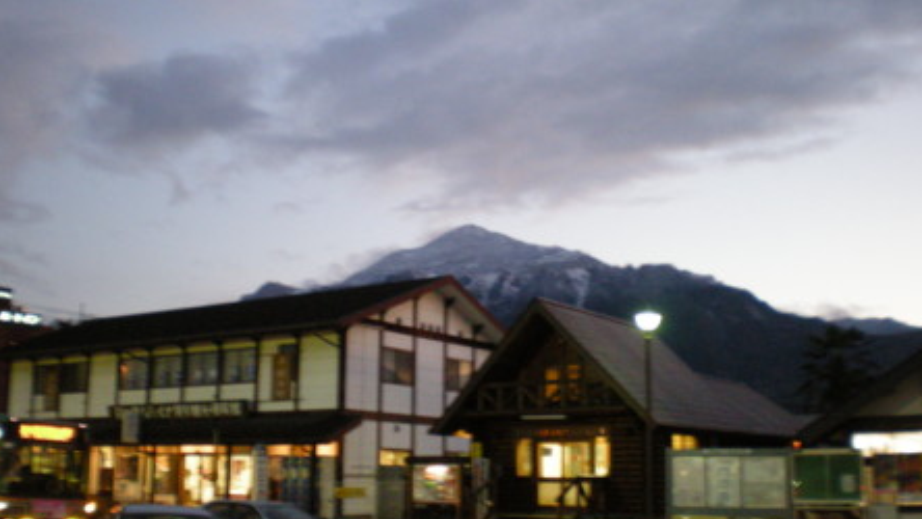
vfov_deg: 28.3
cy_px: 299
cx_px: 463
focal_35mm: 42
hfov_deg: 48.3
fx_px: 1027
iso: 400
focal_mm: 6.3
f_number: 3.1
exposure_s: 1/8
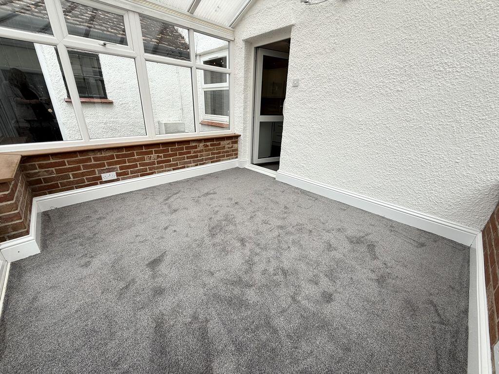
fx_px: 202
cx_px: 250
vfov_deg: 85.7
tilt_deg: -21.3
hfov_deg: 102.1
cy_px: 187
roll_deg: -2.1
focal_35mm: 14
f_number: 2.2
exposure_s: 1/709
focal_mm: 2.22
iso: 50
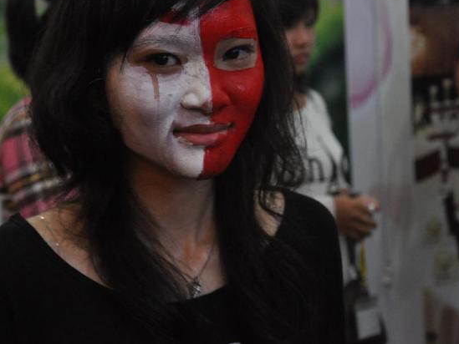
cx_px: 160
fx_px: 1203
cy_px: 134
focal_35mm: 91
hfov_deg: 21.5
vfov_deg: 16.3
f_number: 5.6
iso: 2000
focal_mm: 45
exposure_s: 1/50
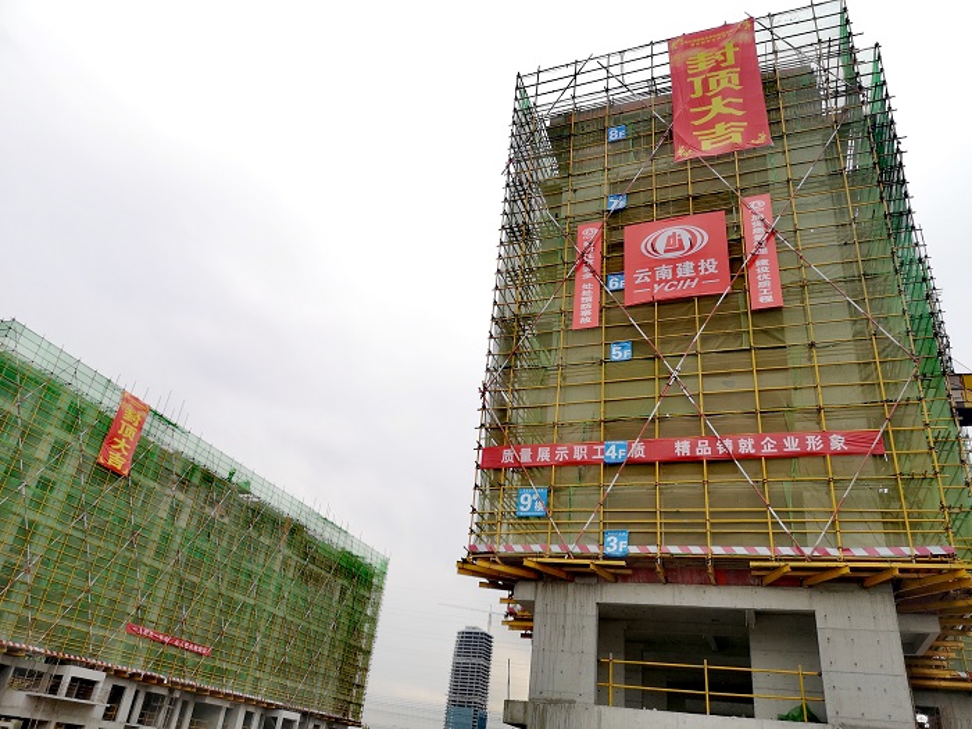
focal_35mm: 27
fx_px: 758
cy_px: 364
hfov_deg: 65.3
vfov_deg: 51.4
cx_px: 486
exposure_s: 1/678
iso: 50
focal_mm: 3.95
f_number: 1.8
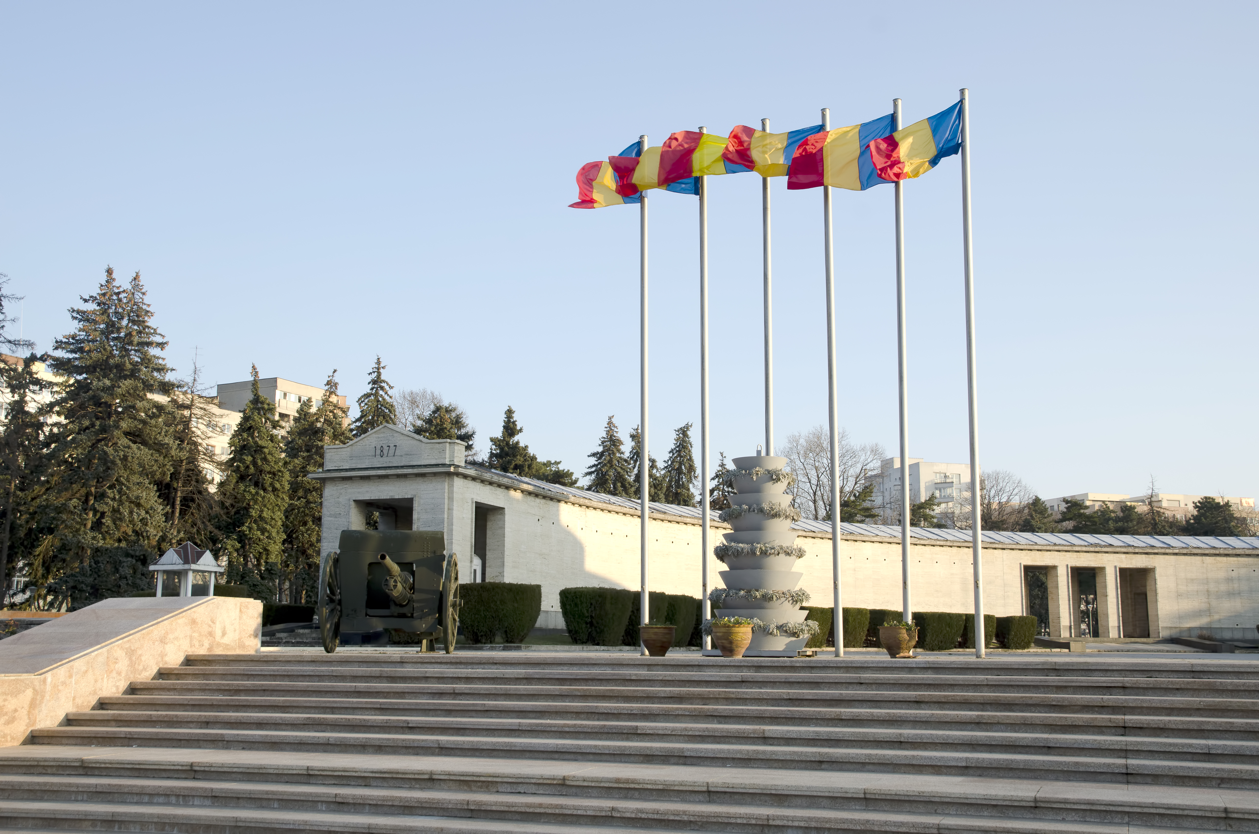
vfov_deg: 35.3
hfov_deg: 51.4
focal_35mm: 38
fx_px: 1309
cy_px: 417
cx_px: 630
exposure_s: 1/200
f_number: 8
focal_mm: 25
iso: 200
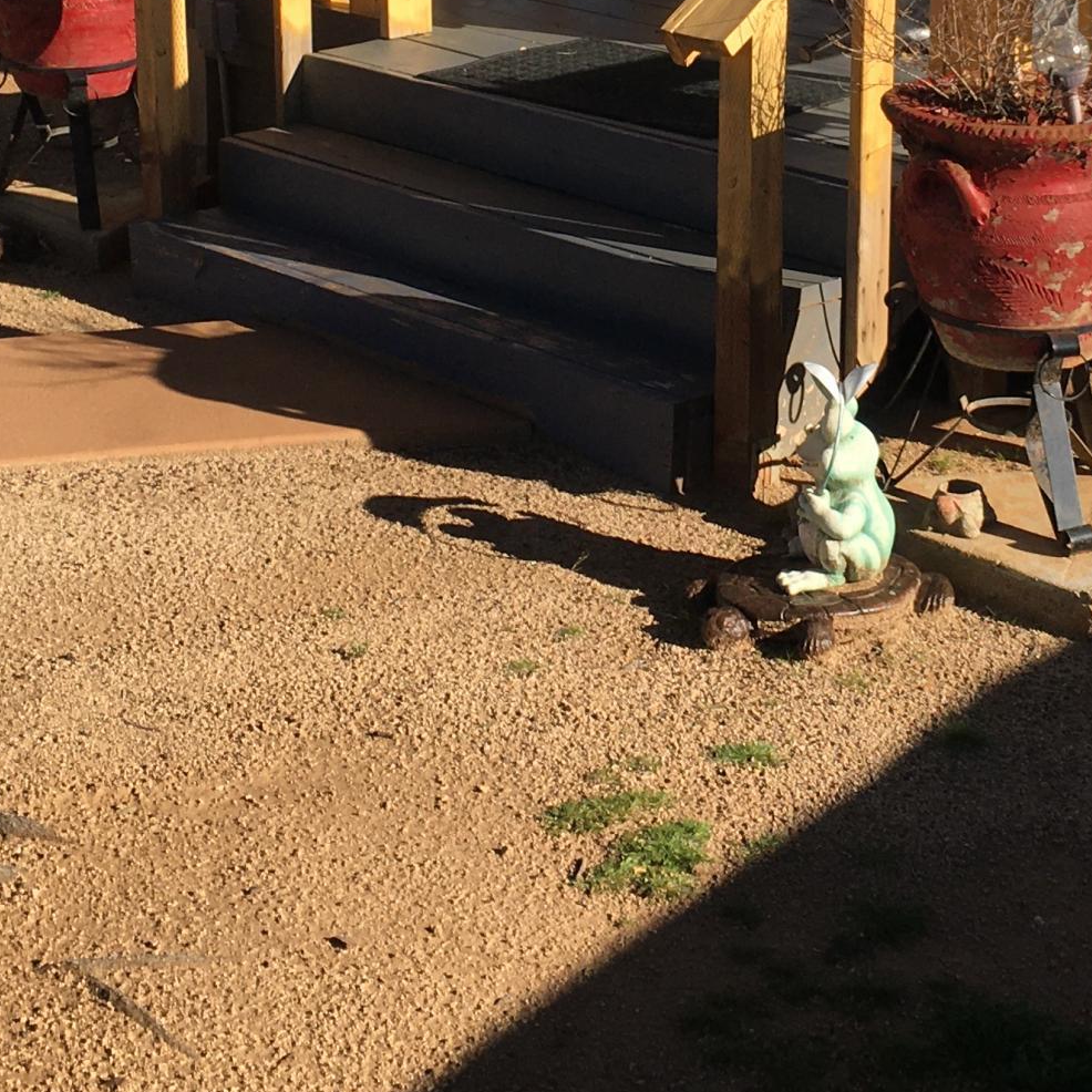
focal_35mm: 78
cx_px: 768
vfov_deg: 21.5
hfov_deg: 22.1
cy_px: 42
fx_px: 2784
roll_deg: -1.2
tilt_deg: -10.3
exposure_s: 1/1672
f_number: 2.2
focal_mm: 4.15
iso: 25
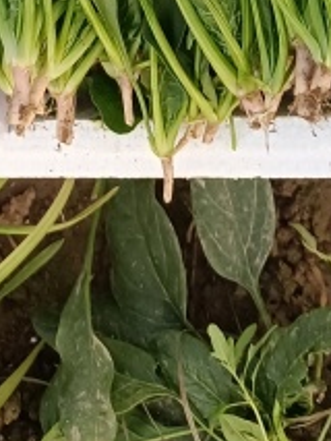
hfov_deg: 11.9
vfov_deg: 13.4
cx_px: 228
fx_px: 1592
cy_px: -461
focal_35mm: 125
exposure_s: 1/100
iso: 136
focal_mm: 4.71
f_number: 1.79
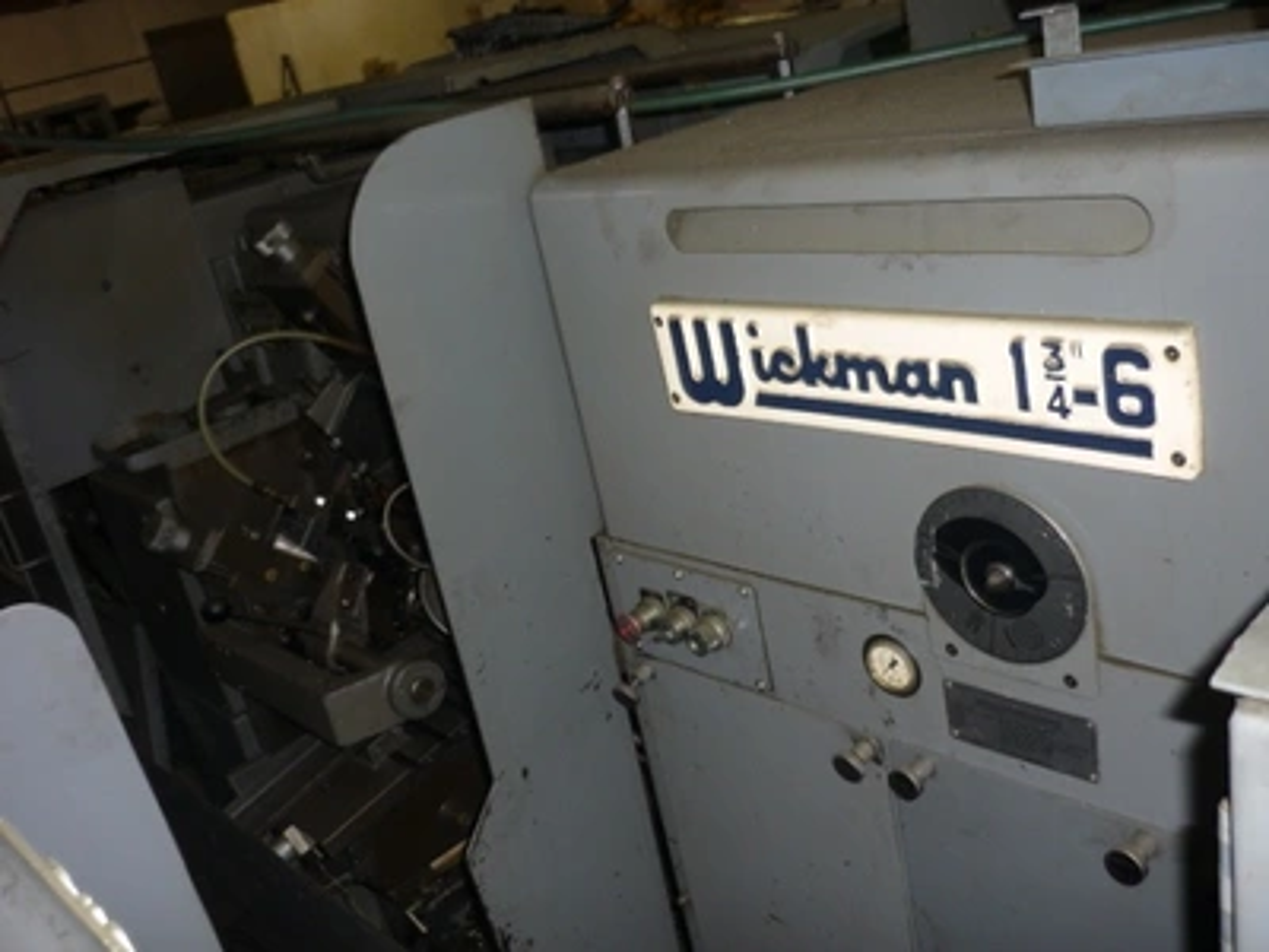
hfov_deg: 55.4
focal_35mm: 33
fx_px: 1210
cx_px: 634
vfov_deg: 42.9
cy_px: 476
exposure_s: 1/30
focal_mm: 5.5
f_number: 2.8
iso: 100
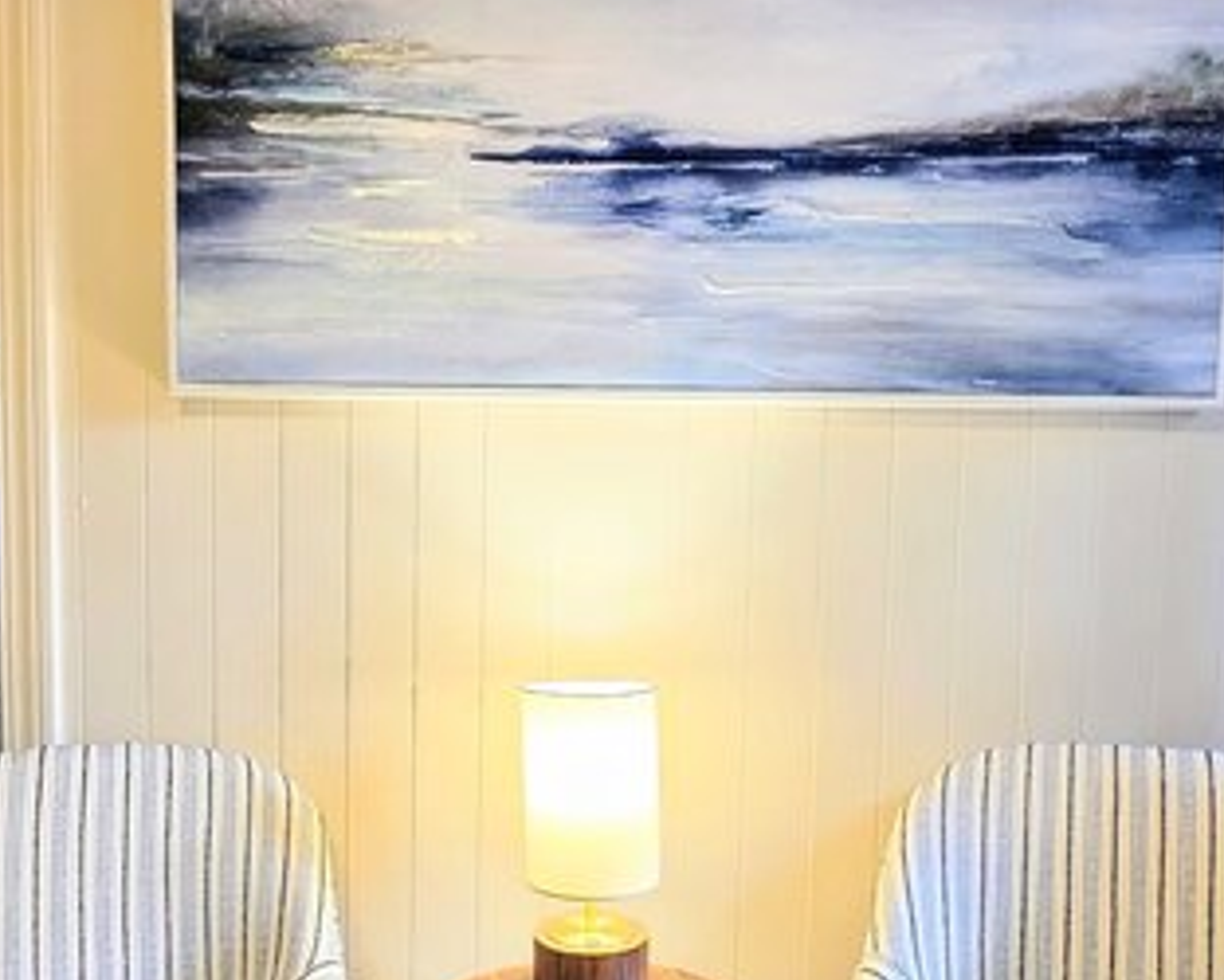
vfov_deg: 53.9
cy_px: 651
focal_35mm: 26
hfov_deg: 65.9
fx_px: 942
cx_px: 565
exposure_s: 1/60
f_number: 1.9
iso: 160
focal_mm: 2.2
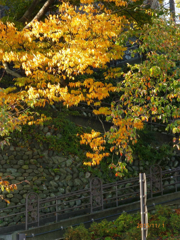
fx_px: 950
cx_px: 90
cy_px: 120
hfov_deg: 10.8
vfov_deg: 14.4
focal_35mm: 137
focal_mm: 24.4
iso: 160
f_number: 5.4
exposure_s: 1/60
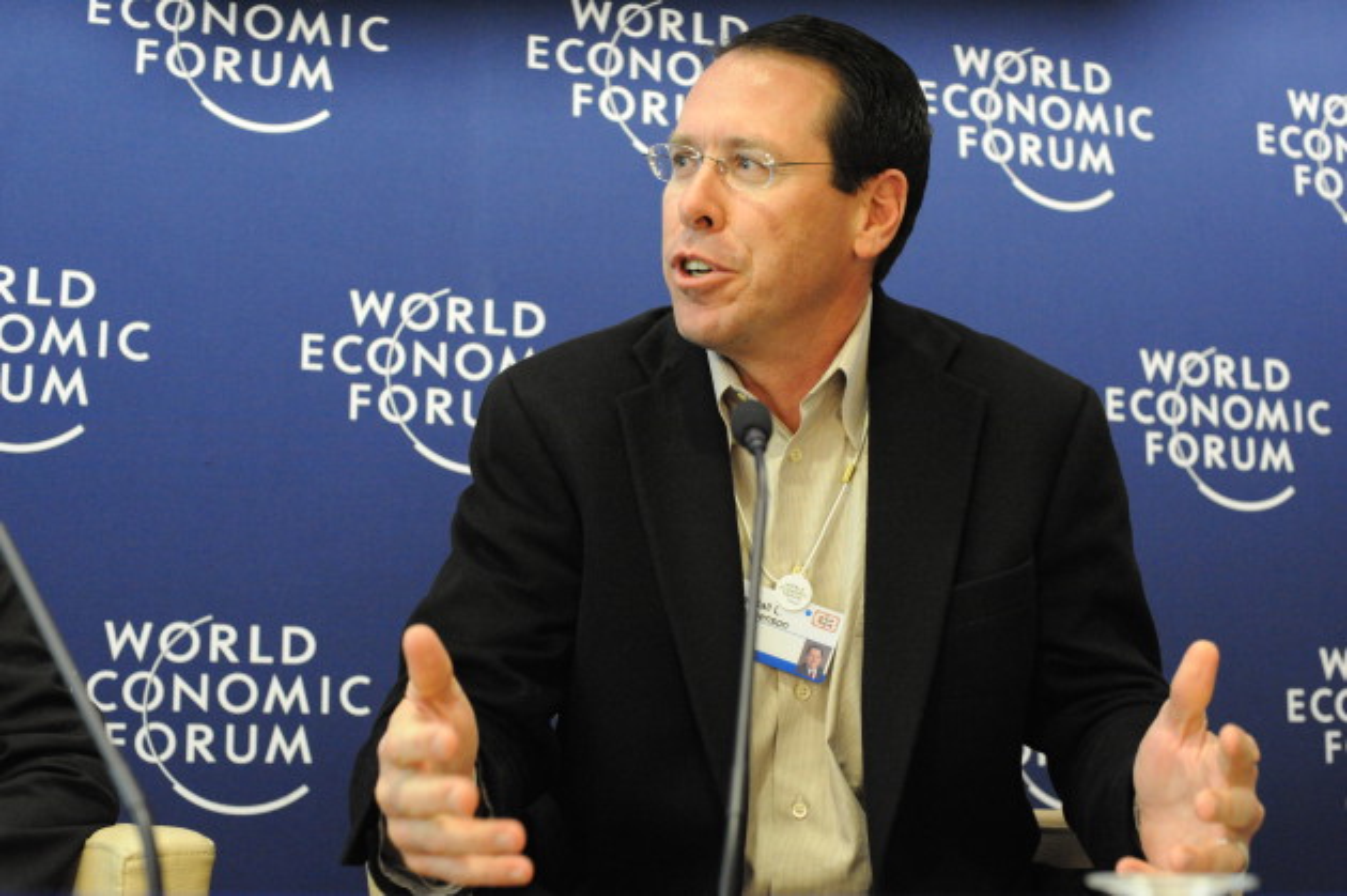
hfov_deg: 39.6
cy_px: 448
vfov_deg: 27.0
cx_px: 674
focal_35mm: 50
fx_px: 1869
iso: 6400
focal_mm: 50
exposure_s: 1/80
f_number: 4.5
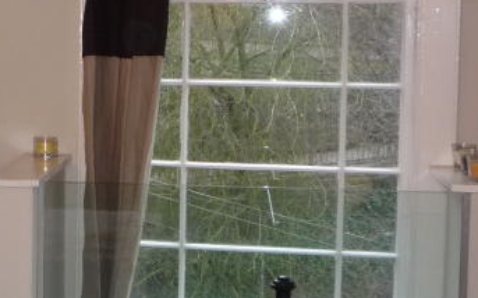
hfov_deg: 20.7
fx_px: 1237
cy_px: 117
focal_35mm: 95
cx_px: -60
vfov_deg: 13.7
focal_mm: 5.2
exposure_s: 1/30
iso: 160
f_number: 3.3
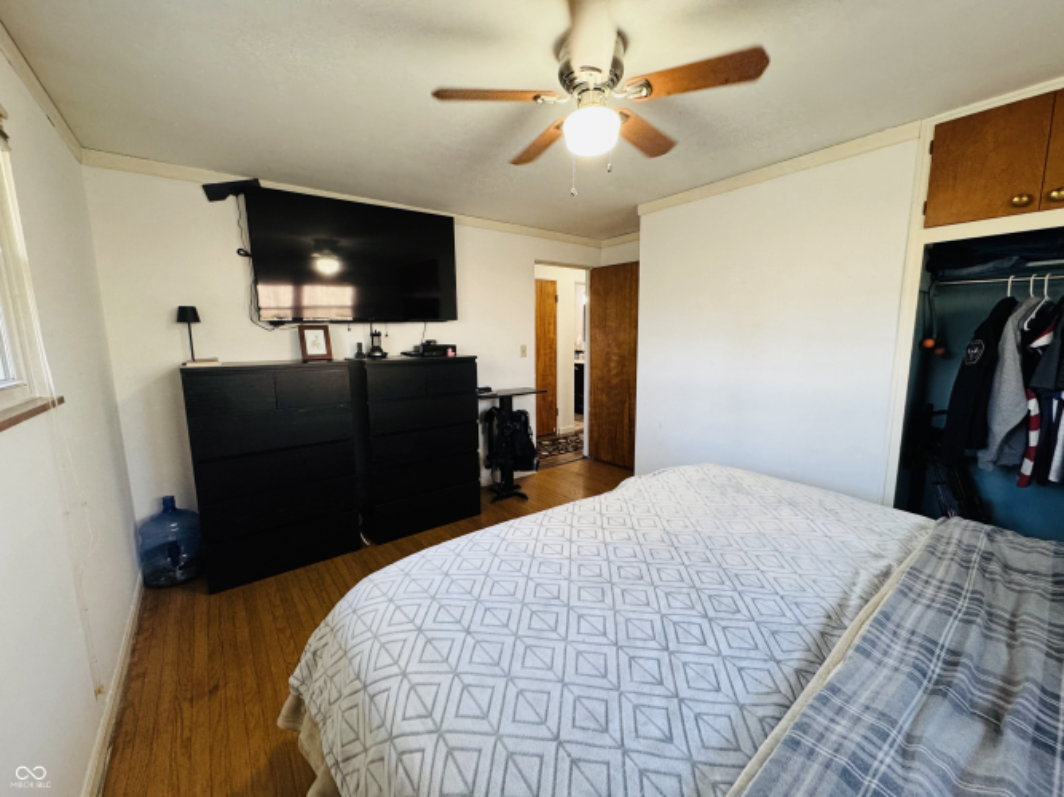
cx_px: 532
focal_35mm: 14
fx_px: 430
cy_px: 398
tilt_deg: -9.2
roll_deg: +0.8
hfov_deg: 102.1
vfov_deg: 85.7
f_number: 2.2
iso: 320
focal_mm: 2.22
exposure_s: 1/60
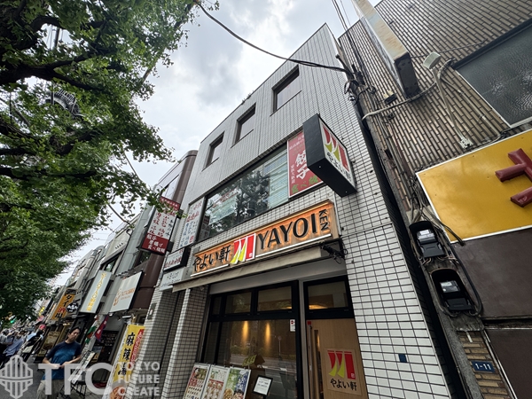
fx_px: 215
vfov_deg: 85.7
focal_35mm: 14
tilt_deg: +35.1
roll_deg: -2.5
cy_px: 200
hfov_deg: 102.1
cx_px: 266
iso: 40
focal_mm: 2.22
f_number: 2.2
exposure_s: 1/476
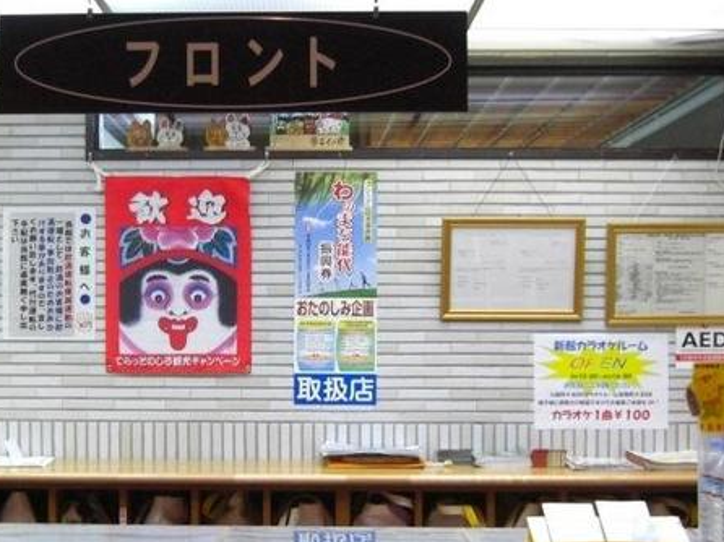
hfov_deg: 24.0
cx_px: 229
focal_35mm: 81
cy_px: 328
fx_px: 1693
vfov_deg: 18.2
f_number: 2.8
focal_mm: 7.9
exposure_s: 1/40
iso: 400
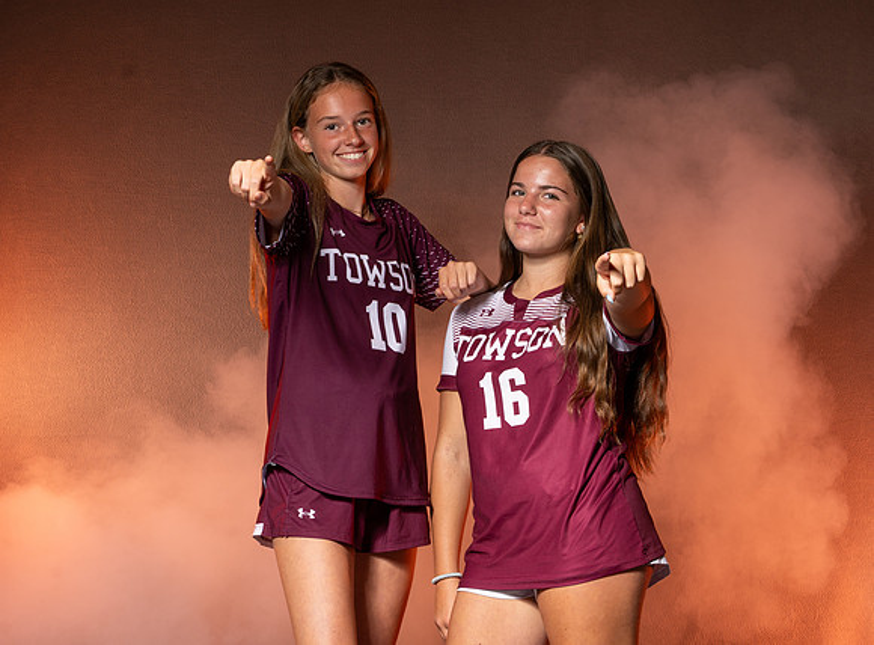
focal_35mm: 97
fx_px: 2432
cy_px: 413
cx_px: 416
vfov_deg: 15.1
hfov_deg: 20.4
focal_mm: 56
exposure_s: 1/200
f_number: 10
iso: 80
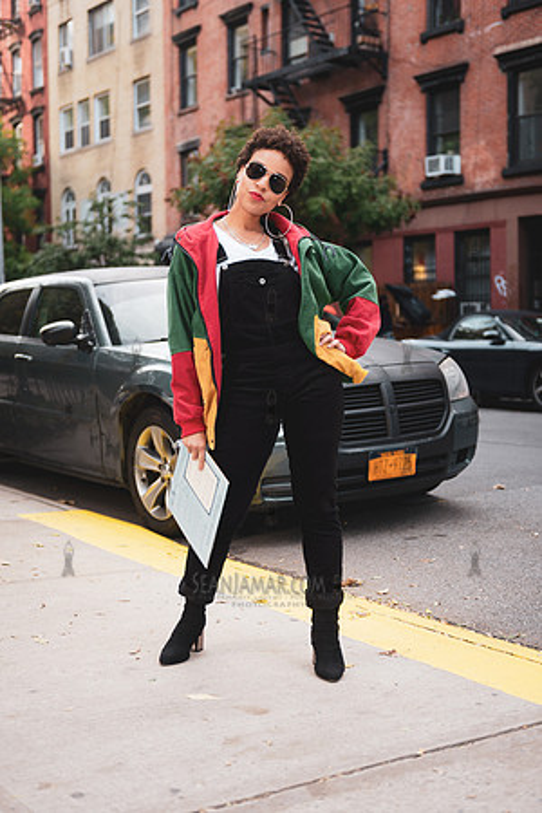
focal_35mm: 48
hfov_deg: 28.1
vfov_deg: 41.1
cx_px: 271
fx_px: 1084
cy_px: 406
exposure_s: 1/400
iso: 200
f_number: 2.8
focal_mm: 48
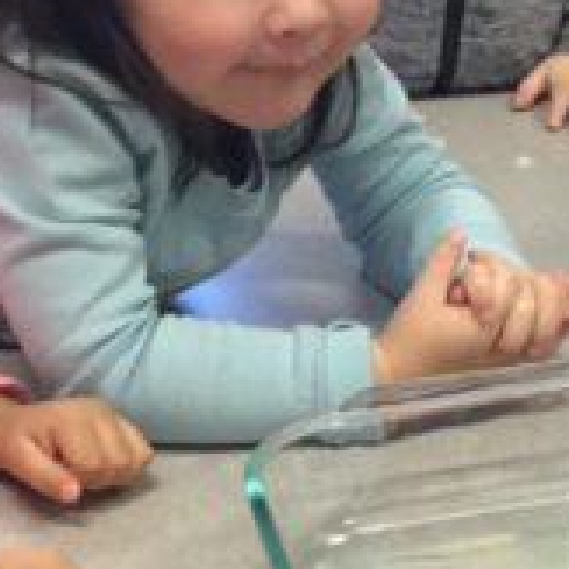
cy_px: 623
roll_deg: +0.0
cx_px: 625
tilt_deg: -28.1
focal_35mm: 112
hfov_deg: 15.2
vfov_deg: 15.2
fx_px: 2083
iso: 125
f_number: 2.4
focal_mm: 3.3
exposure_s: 1/30
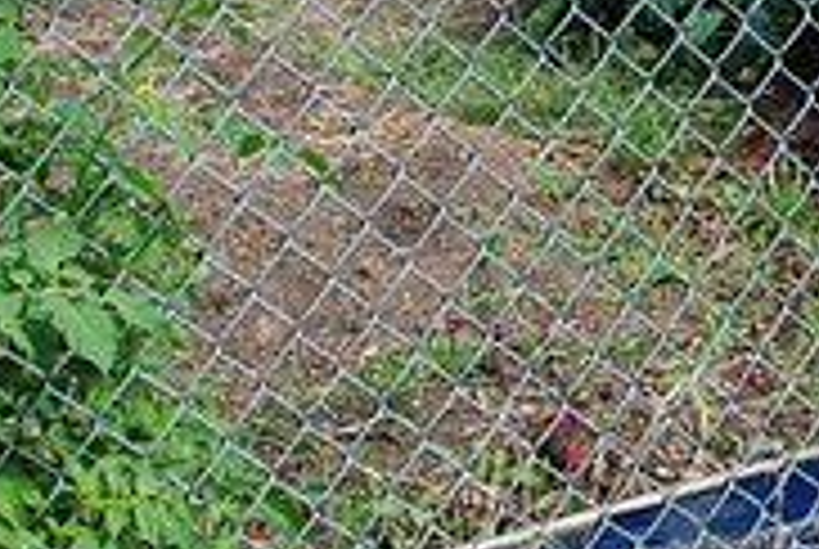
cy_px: 25
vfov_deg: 15.7
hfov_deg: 22.6
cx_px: 837
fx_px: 1960
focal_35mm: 86
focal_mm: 18
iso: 100
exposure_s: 1/400
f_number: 4
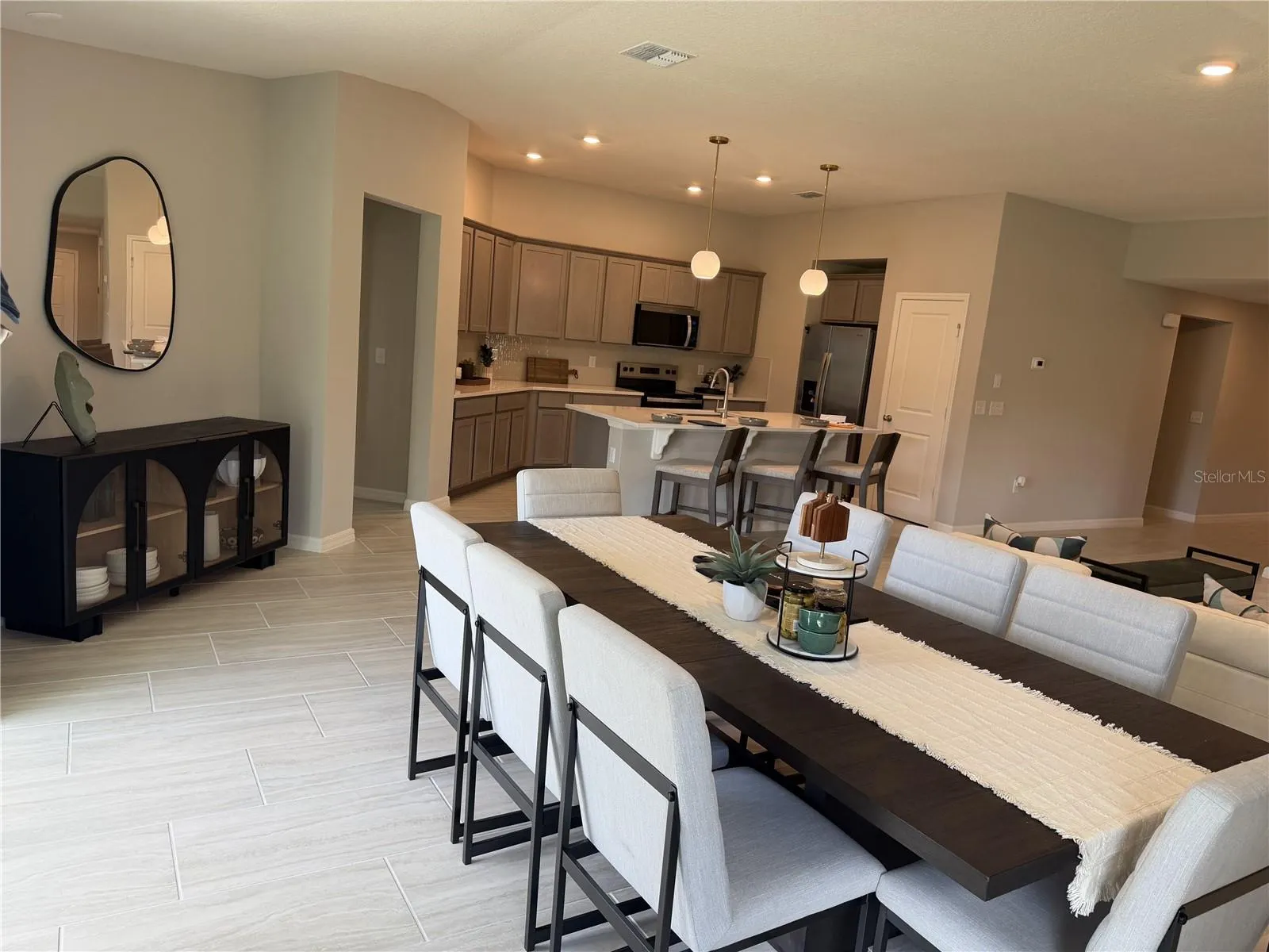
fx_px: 880
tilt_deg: -9.8
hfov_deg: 71.6
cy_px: 476
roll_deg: -5.1
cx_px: 634
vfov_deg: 56.8
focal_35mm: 24
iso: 100
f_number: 1.78
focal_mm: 6.76
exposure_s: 1/120
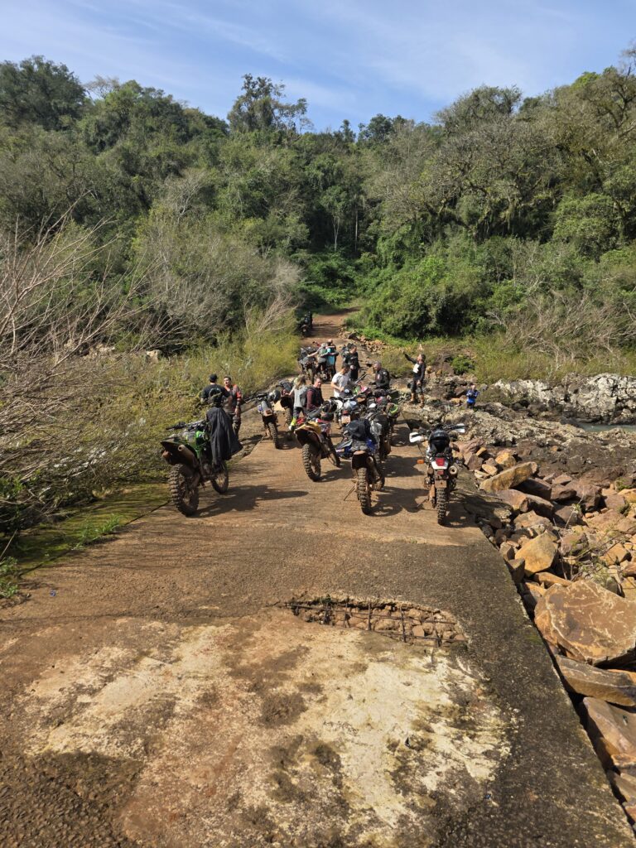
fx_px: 563
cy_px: 424
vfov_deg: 73.9
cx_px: 318
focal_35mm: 23
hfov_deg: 58.9
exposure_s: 1/3798
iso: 80
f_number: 1.7
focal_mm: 6.3
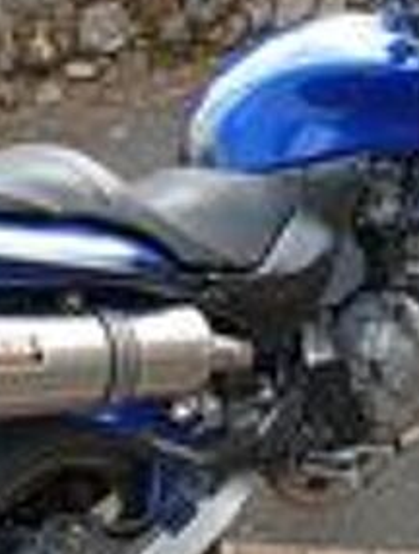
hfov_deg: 21.4
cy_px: 372
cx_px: 231
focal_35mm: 69
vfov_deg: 27.9
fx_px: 1109
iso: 50
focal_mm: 3.98
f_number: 1.8
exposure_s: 1/107
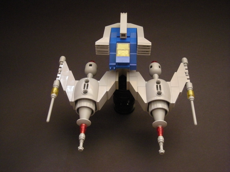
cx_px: 115
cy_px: 86
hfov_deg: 42.9
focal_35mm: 44
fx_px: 292
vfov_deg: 32.9
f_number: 3.1
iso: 400
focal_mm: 7.1
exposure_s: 1/1.2
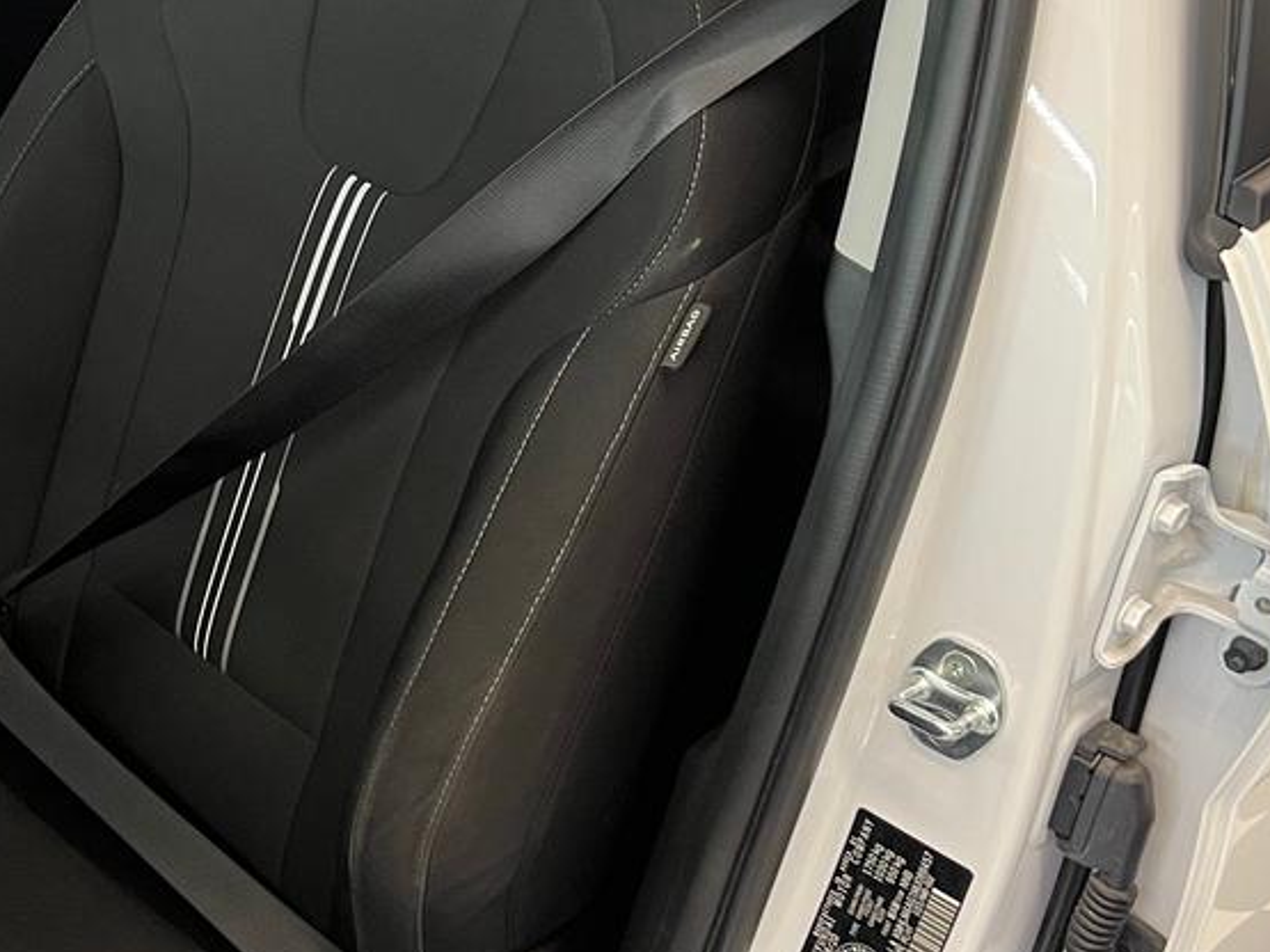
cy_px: 455
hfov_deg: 30.5
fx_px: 2201
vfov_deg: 24.4
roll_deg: -2.6
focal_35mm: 60
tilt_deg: -33.1
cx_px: 82
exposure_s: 1/60
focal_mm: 5.7
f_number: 1.5
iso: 125
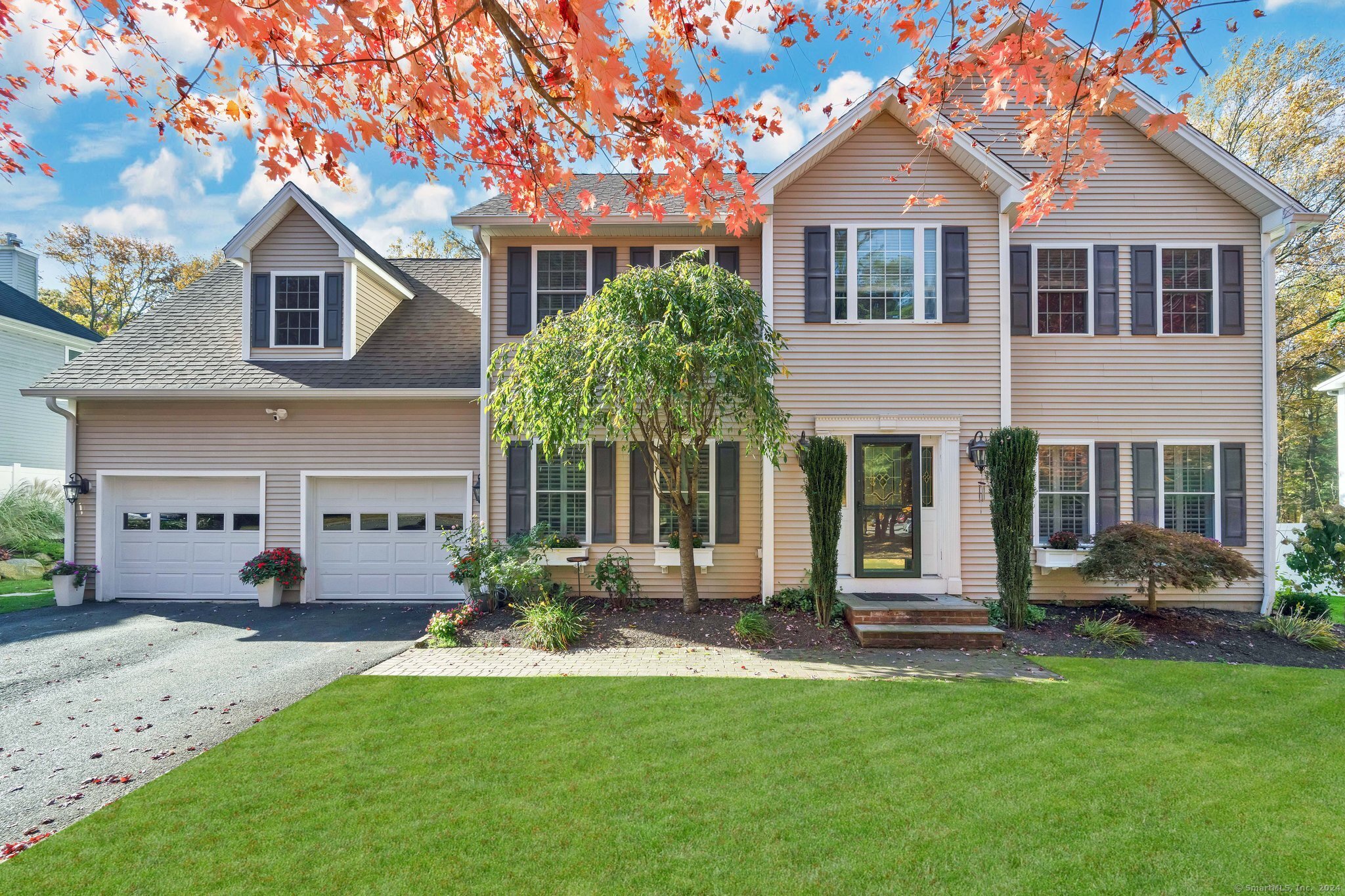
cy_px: 448
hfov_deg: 104.3
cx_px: 672
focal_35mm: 14
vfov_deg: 81.2
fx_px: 523
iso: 800
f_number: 10
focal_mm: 14
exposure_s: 1/320
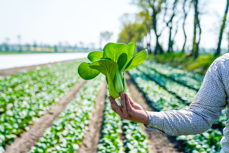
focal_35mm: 47
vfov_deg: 28.7
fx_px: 299
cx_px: 114
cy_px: 76
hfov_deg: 41.9
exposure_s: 1/2000
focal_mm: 47
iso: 100
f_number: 2.8
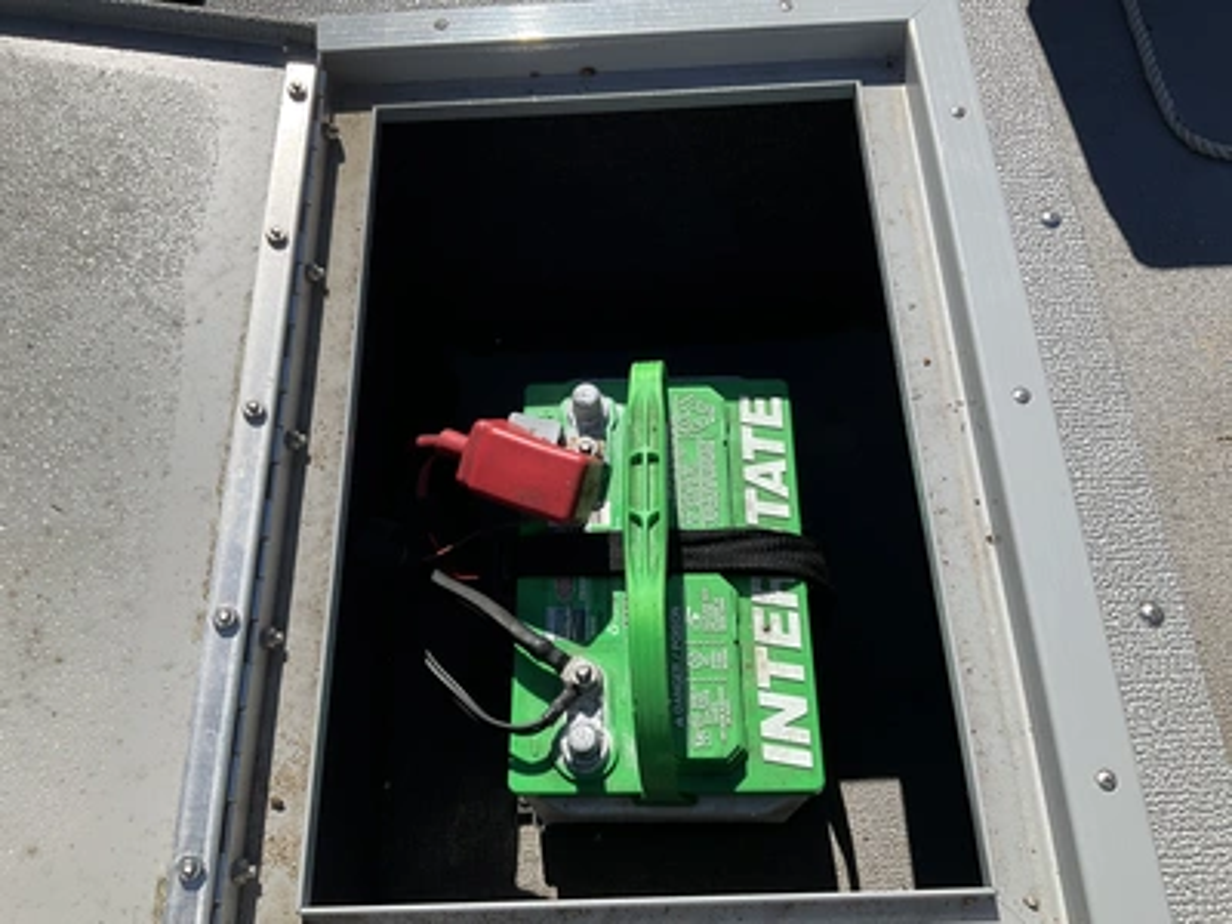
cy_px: 462
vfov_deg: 48.2
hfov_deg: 61.7
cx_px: 616
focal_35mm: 29
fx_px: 1032
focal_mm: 3
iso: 25
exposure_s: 1/2320
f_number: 1.8
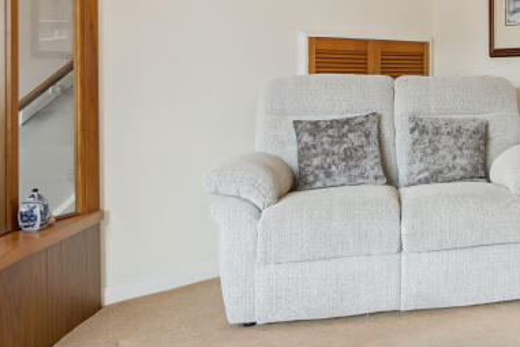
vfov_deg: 30.5
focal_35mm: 43
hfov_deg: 40.0
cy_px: 73
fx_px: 621
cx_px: 517
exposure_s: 1/100
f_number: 4.5
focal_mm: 16
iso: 200
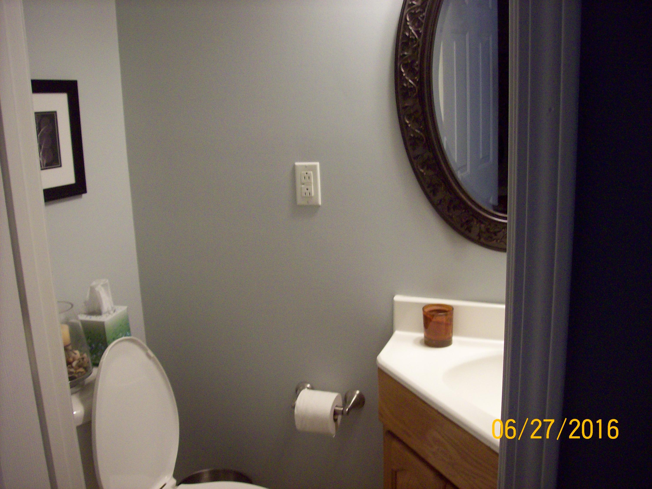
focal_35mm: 36
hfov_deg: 51.4
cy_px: 244
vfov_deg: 39.6
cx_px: 326
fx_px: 678
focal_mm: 6
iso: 160
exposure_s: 1/12.2
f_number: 2.7
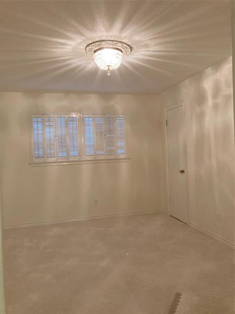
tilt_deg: +1.0
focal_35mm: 28
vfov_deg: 63.4
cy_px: 157
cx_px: 118
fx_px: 253
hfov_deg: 49.7
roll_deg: +2.0
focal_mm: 3.99
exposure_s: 1/60
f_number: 1.8
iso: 200
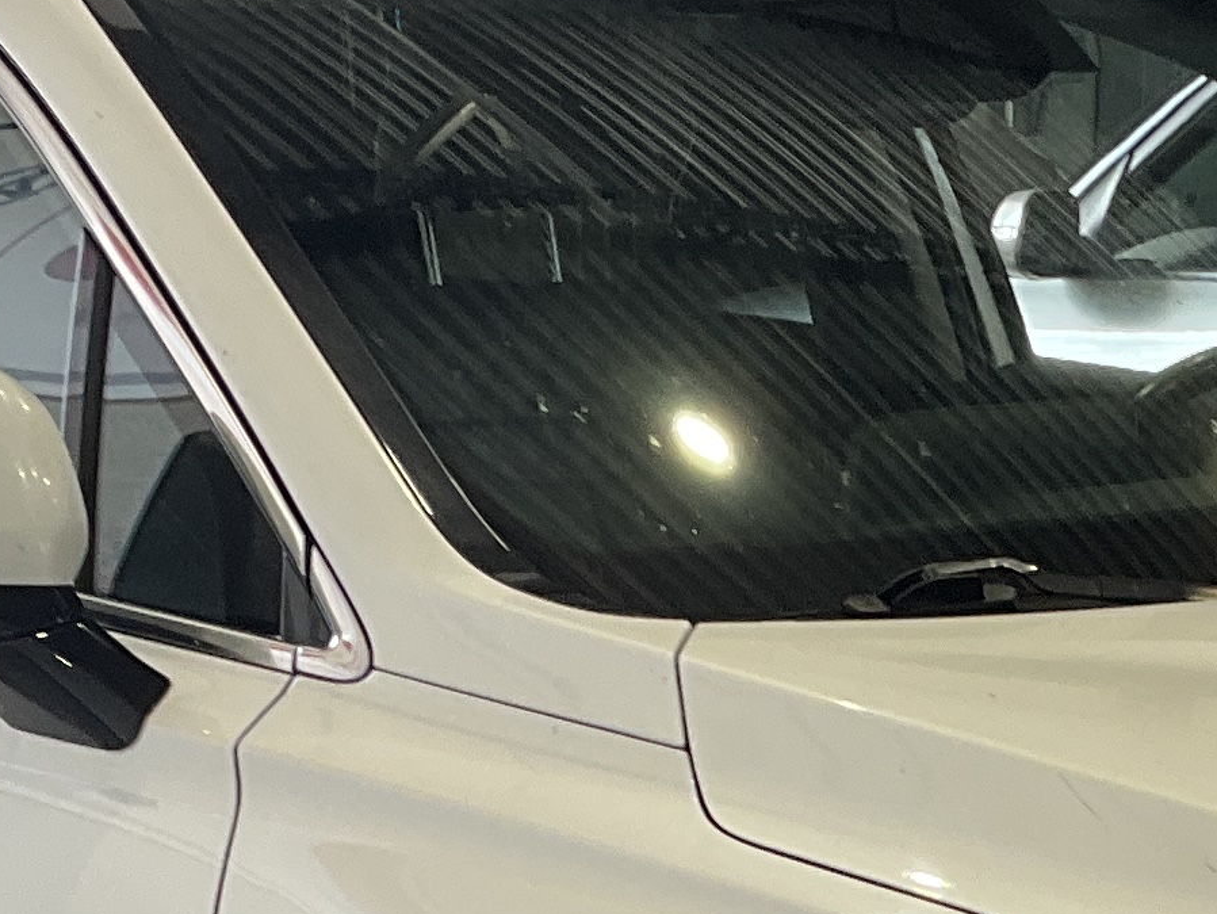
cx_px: 1003
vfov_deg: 11.0
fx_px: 4572
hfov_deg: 15.1
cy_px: 1312
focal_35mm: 130
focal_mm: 3
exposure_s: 1/120
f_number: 1.8
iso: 32
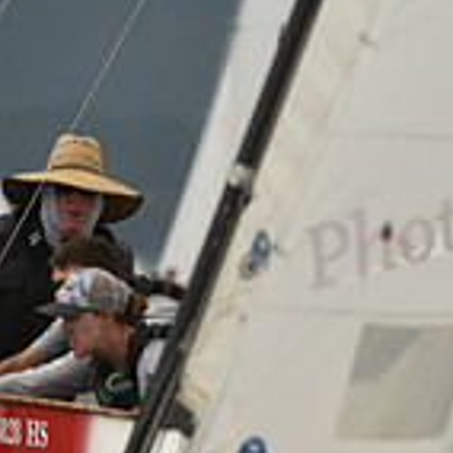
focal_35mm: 1391
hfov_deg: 1.3
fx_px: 20595
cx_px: 922
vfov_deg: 1.3
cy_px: 327
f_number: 7.1
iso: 320
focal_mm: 400
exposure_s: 1/800
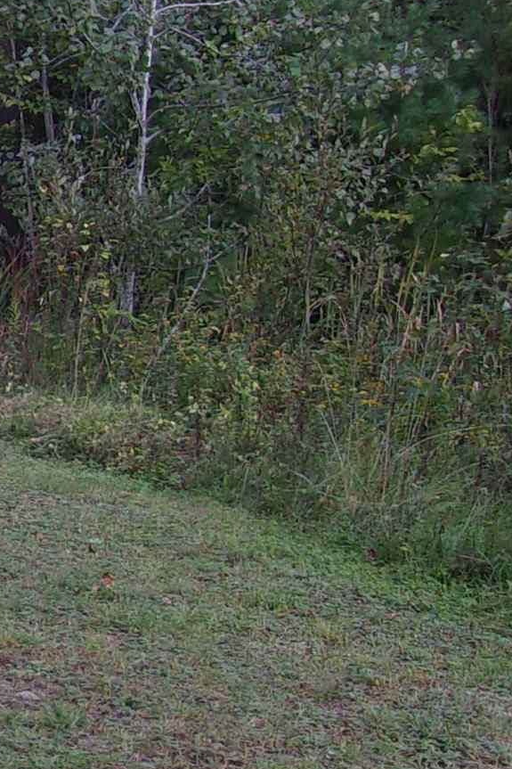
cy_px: 362
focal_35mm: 100
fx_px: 2134
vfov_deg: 20.4
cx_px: -470
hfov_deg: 12.3
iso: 80
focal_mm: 4.9
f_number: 3
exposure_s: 1/110
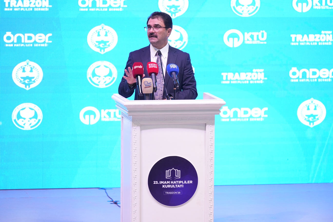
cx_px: 166
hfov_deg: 10.3
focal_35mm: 200
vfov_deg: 6.9
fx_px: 1849
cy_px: 111
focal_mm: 200
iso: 2500
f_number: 2.8
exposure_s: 1/200
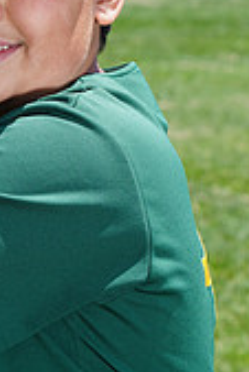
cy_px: -152
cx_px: 14
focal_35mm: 361
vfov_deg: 5.7
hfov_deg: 3.8
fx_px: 3737
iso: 200
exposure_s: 1/200
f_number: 10
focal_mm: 105
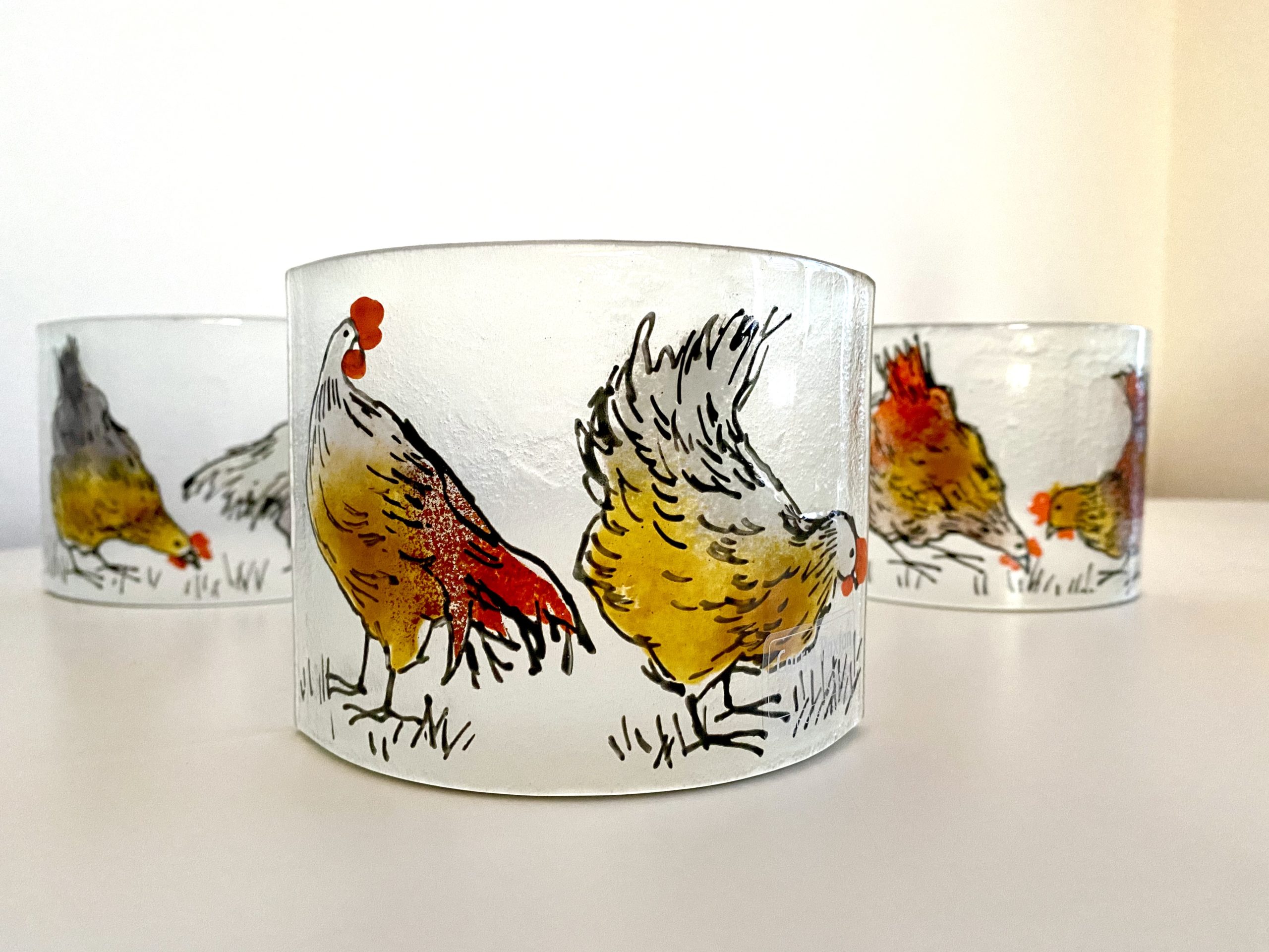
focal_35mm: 26
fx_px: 953
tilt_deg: -3.1
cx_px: 634
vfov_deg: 53.1
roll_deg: -0.4
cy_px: 476
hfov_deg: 67.3
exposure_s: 1/60
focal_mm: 4.25
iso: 500
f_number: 1.8
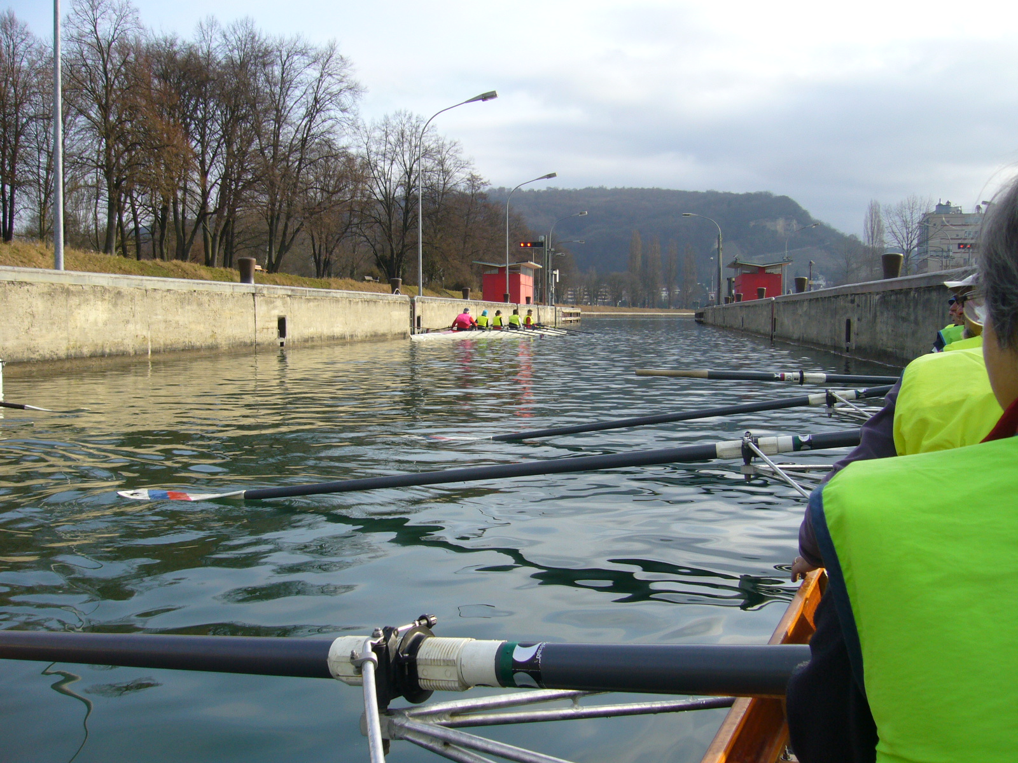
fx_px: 1029
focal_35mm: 35
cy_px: 382
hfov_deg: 52.6
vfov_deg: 40.7
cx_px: 509
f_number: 5.6
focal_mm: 5.8
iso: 80
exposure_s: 1/200
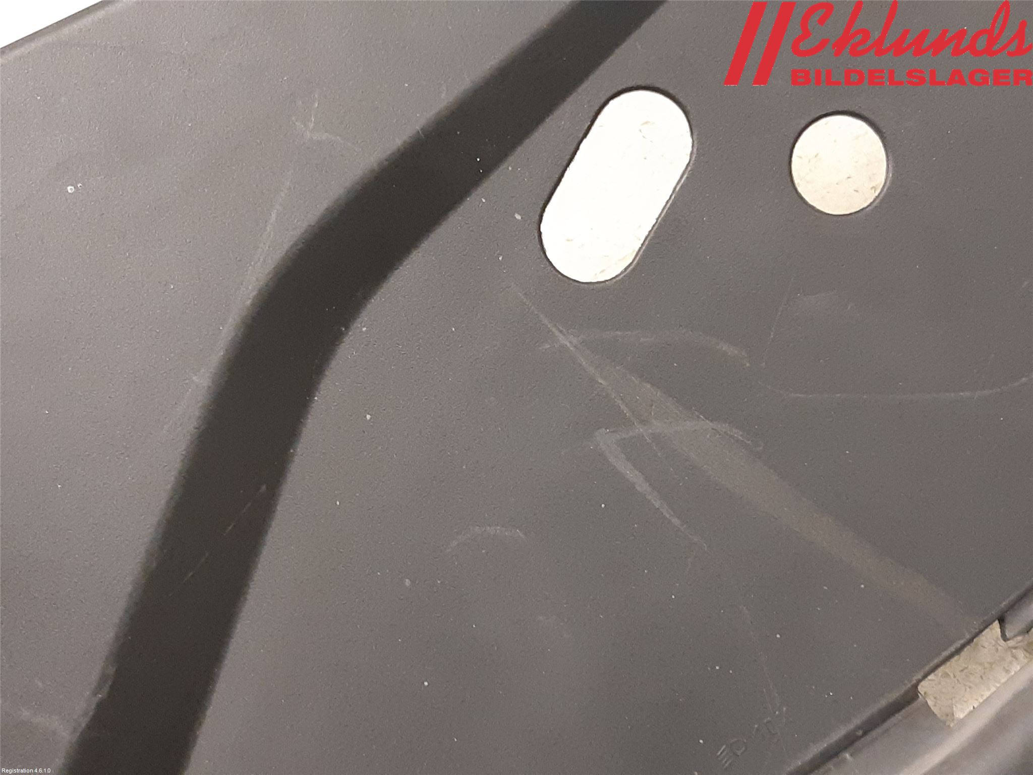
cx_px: 516
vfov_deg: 53.1
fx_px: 776
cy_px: 388
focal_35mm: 26
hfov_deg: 67.3
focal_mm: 3.93
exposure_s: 1/25
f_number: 1.7
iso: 320
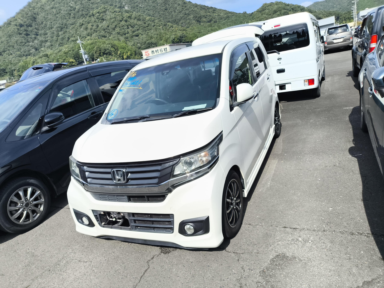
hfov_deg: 69.4
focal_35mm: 25
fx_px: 277
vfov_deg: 54.9
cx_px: 192
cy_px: 144
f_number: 1.7
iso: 50
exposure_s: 1/1046
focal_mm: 4.71
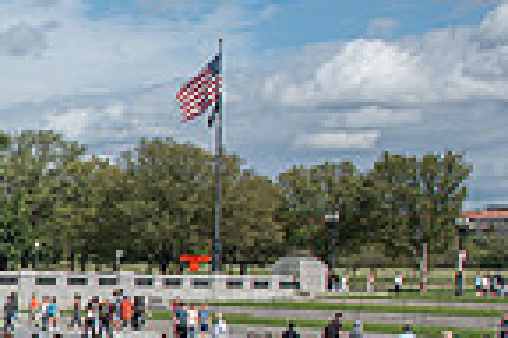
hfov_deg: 17.9
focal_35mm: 97
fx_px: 1369
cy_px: 326
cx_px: -335
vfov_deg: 13.9
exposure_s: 1/160
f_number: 14
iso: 400
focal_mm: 24
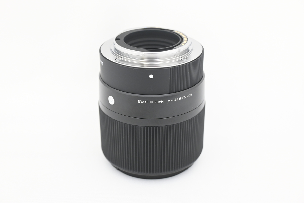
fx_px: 418
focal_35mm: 50
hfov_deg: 40.0
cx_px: 152
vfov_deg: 27.3
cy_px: 102
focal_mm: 33
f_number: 5
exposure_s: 1/25
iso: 1000
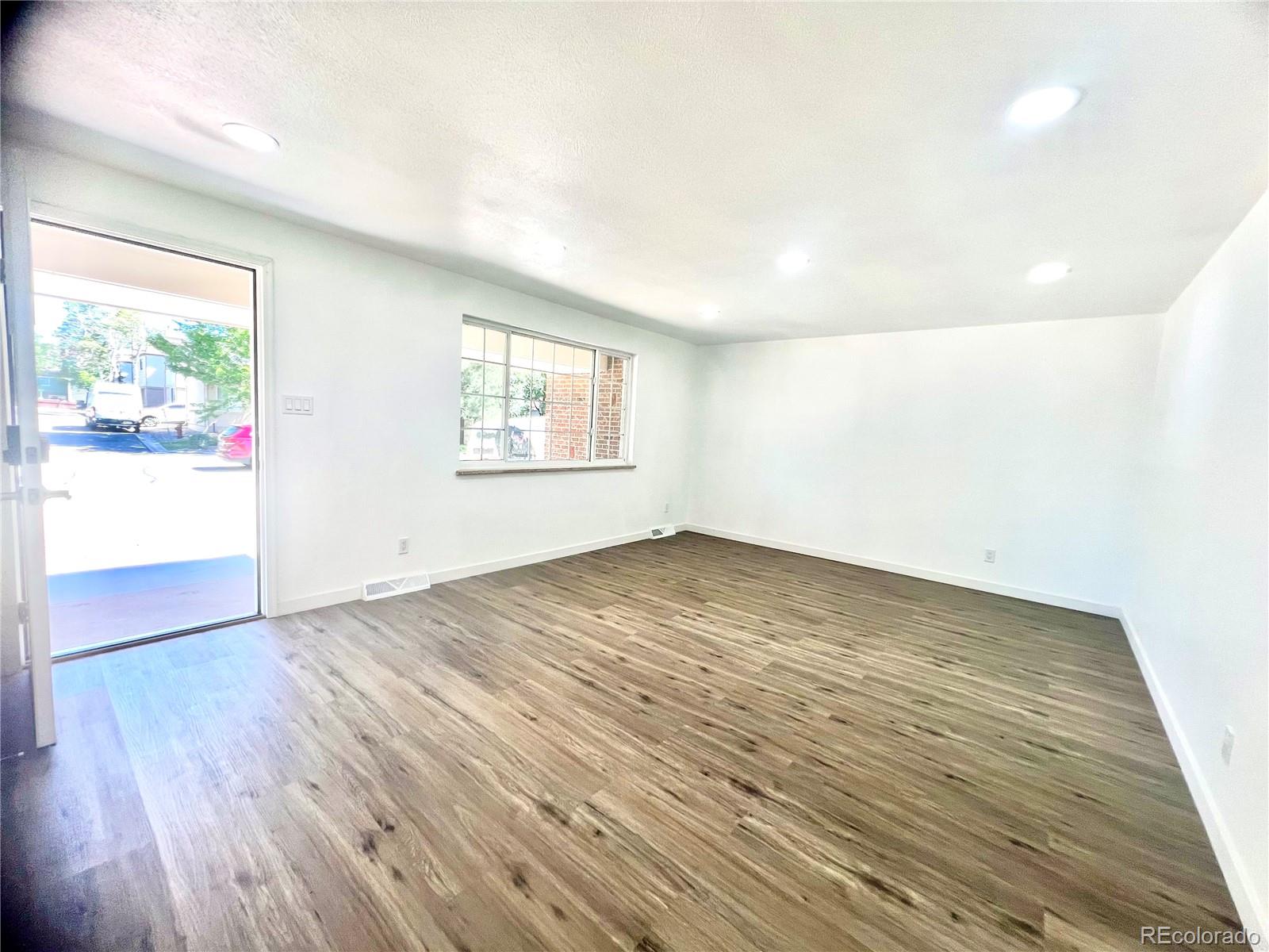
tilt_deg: -5.5
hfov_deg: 106.2
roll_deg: -3.1
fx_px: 477
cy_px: 476
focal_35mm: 13
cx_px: 634
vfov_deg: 89.9
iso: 80
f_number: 1.8
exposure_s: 1/120
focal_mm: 1.57
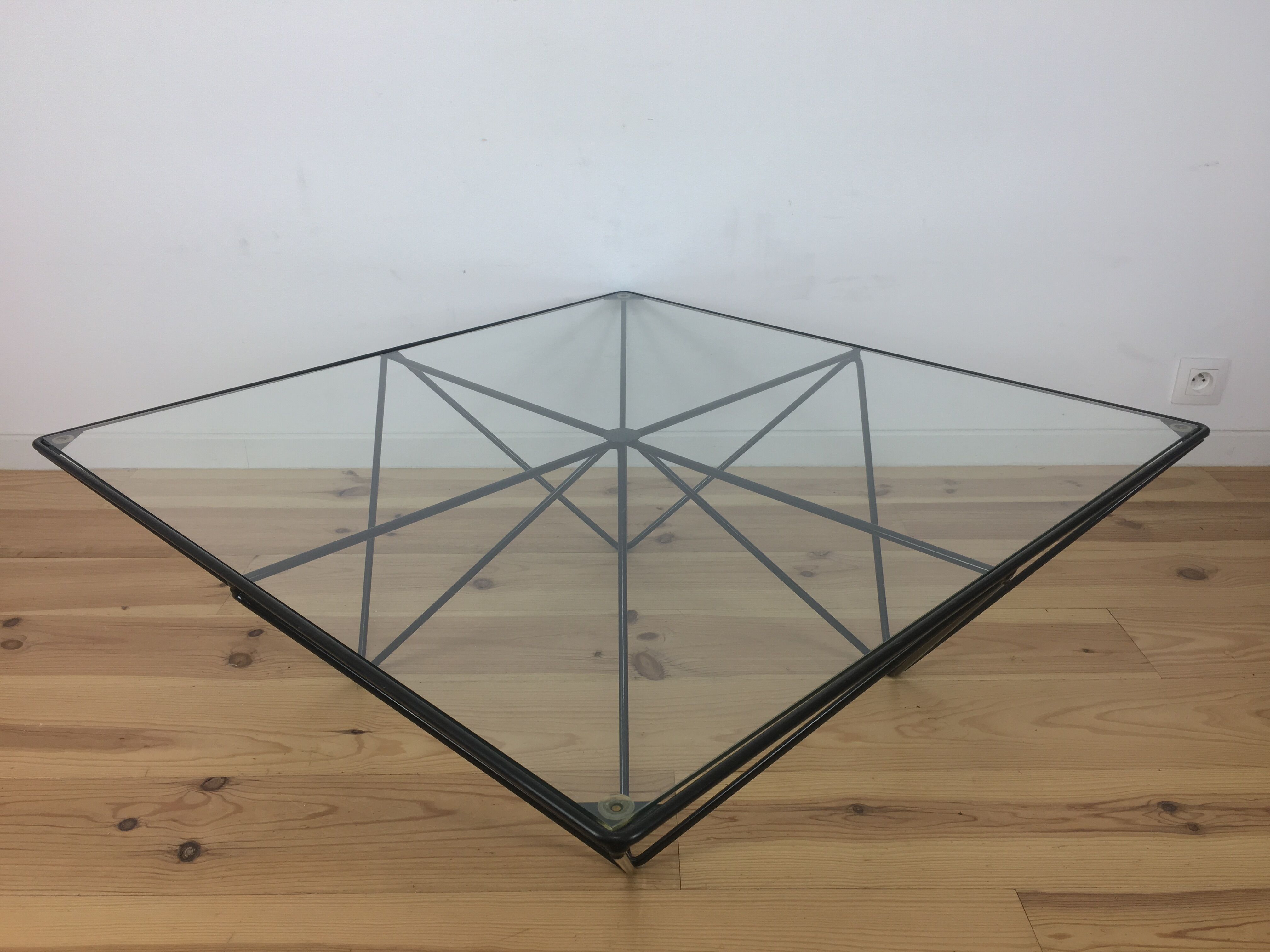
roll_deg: +0.8
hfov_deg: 61.7
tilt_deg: -23.7
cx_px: 635
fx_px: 1064
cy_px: 476
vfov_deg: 48.2
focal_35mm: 29
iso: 32
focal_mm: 4.15
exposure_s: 1/50
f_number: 2.2
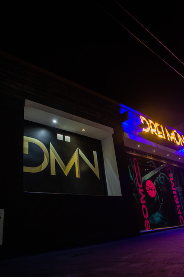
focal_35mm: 26
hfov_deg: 50.4
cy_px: 138
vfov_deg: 70.5
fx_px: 196
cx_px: 92
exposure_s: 1/50
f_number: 4.5
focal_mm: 17
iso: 1250
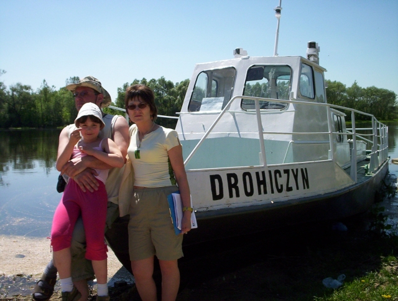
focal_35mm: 38
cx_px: 199
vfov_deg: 37.9
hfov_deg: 48.9
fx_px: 438
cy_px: 150
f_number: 4.5
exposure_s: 1/922
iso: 100
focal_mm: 4.99
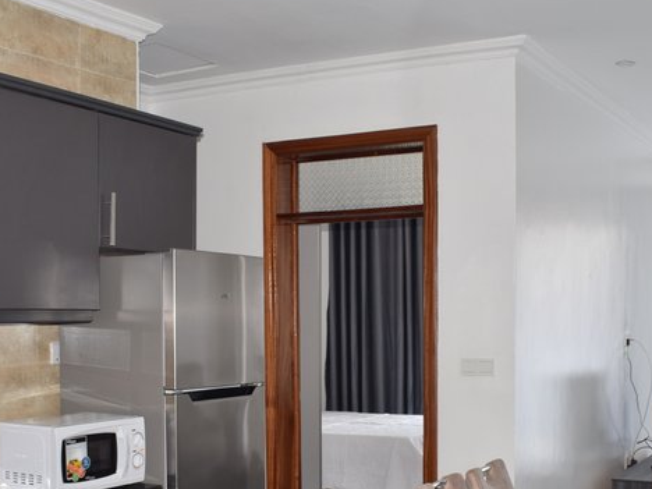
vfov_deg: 27.2
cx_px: 332
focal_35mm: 53
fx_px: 998
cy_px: 357
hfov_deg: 36.2
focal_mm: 20
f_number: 8
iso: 320
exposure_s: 1/60
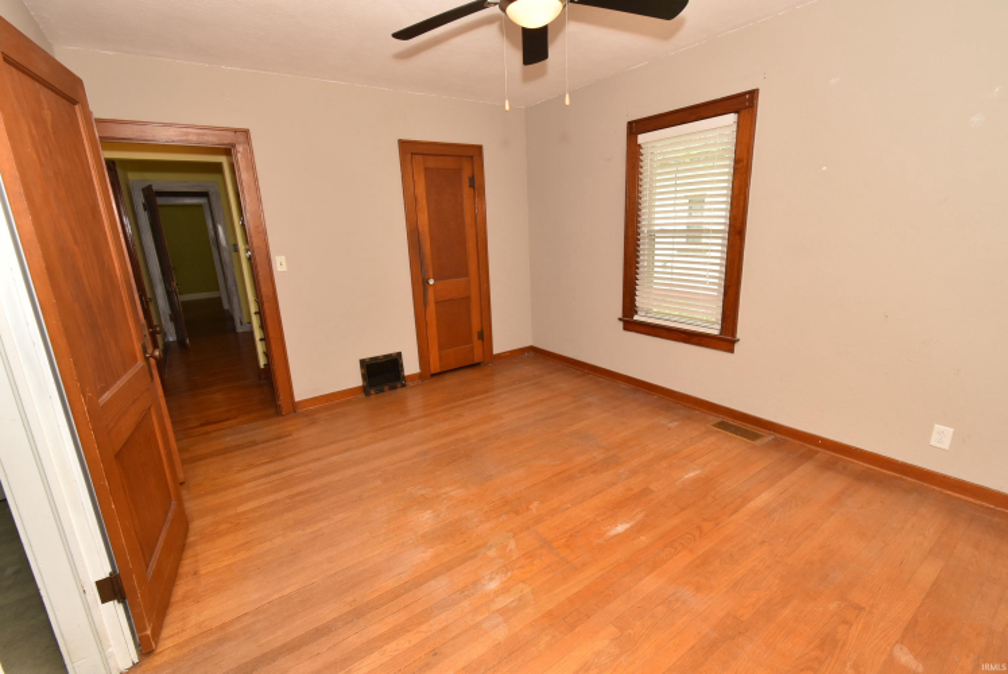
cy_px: 337
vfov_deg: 77.4
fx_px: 420
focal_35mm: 15
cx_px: 504
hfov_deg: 100.3
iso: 400
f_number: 9
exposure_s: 1/100
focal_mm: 10
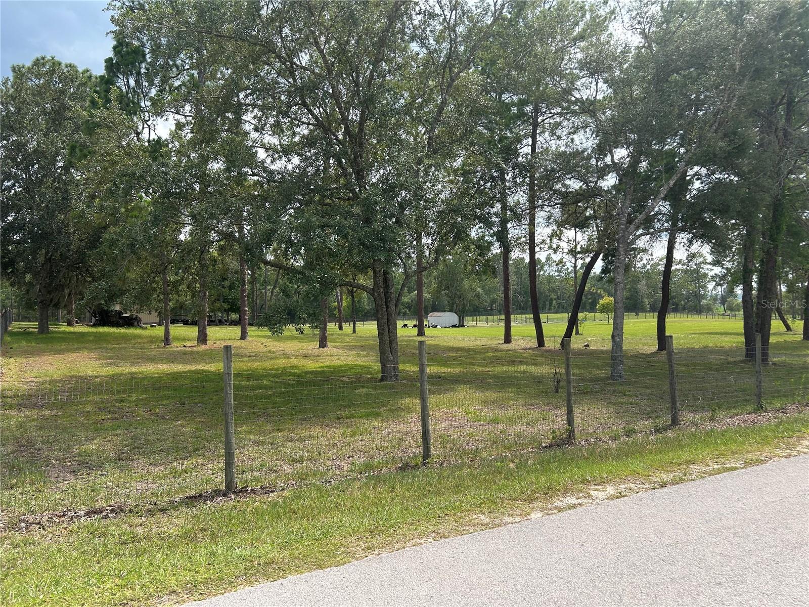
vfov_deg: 53.1
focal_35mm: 26
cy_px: 304
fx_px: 608
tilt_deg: -0.6
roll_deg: +1.3
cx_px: 404
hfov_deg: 67.3
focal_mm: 5.7
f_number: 1.5
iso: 50
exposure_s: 1/1934
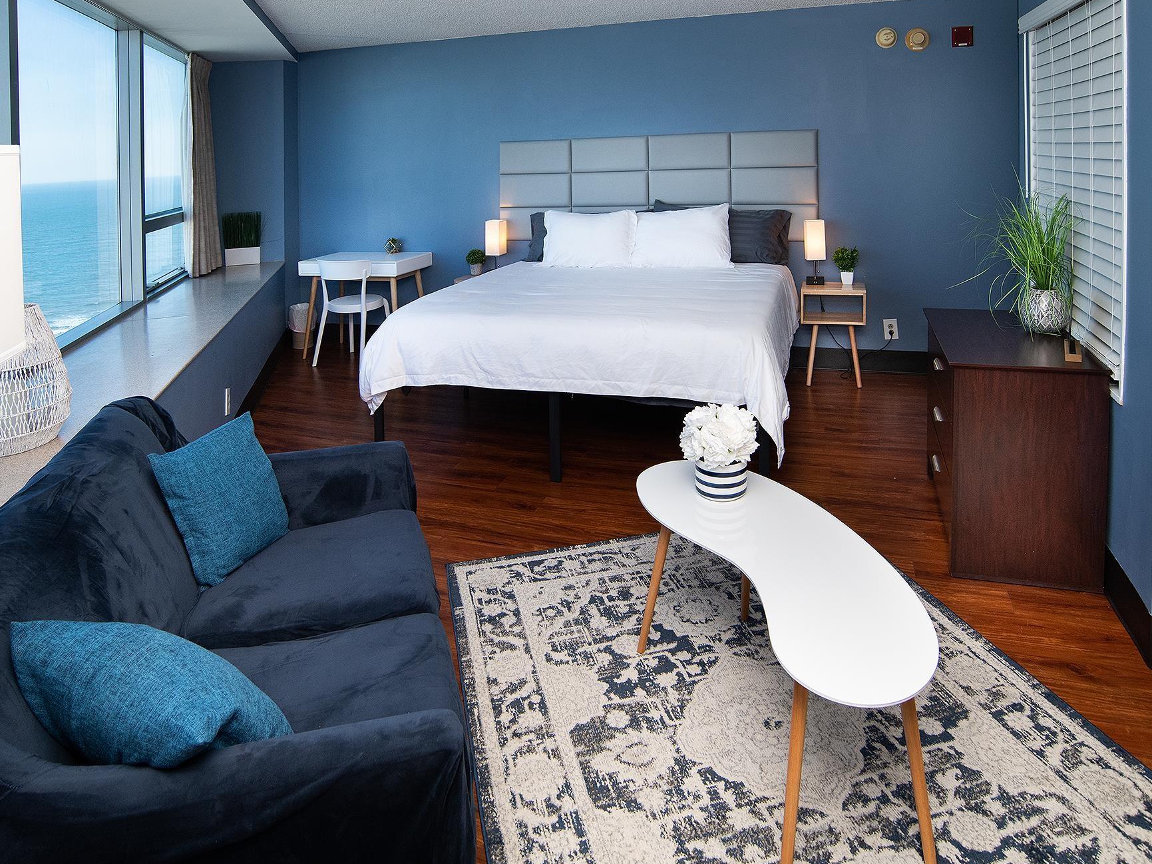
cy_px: 429
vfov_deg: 66.0
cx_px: 538
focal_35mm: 20
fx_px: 666
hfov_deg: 81.6
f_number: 9
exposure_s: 1/250
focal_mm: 18
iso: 1000
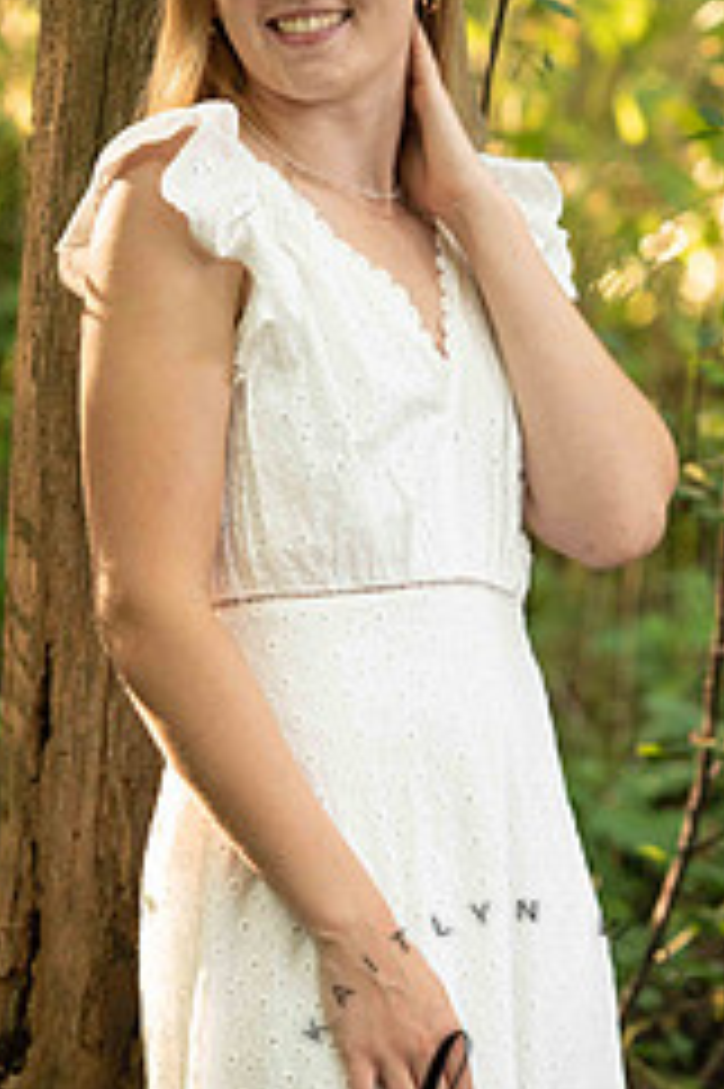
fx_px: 7582
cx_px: 247
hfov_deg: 5.5
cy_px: 418
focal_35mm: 251
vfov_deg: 8.2
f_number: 3.2
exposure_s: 1/160
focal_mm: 135
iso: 800
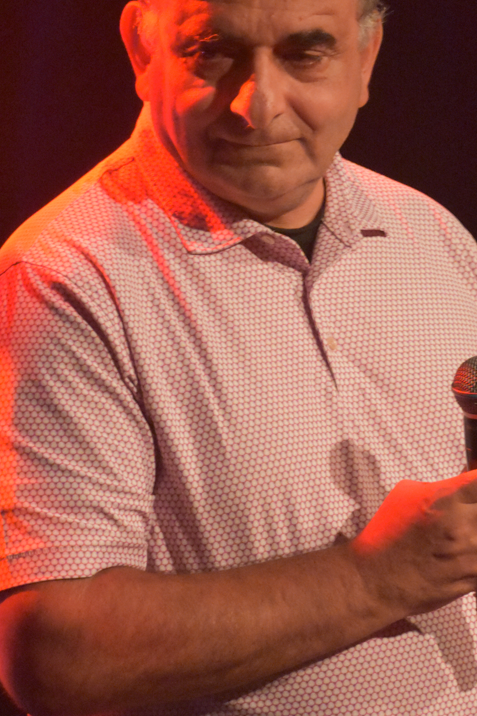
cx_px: 243
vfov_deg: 6.6
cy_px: 348
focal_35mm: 310
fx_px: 6161
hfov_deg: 4.4
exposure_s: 1/60
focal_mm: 122
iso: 9000
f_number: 5.6
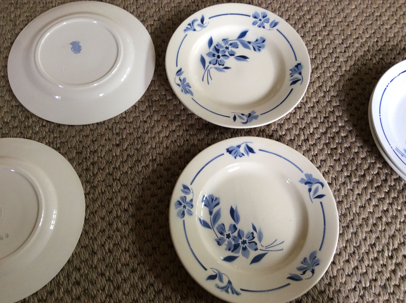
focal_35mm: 32
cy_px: 152
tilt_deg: -69.2
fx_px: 375
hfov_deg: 56.9
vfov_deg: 44.1
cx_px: 203
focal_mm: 3.3
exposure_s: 1/25
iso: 50
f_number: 2.4
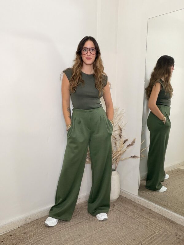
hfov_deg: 46.8
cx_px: 92
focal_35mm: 30
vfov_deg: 60.0
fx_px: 213
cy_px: 122
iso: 200
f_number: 1.9
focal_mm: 2.71
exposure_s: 1/60
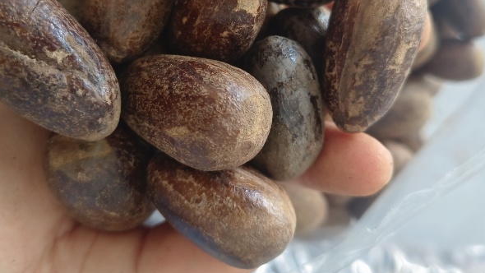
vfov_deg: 34.2
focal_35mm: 34
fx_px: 437
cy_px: 81
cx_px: 237
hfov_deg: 58.0
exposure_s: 1/100
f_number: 1.88
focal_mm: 5.5
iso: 381
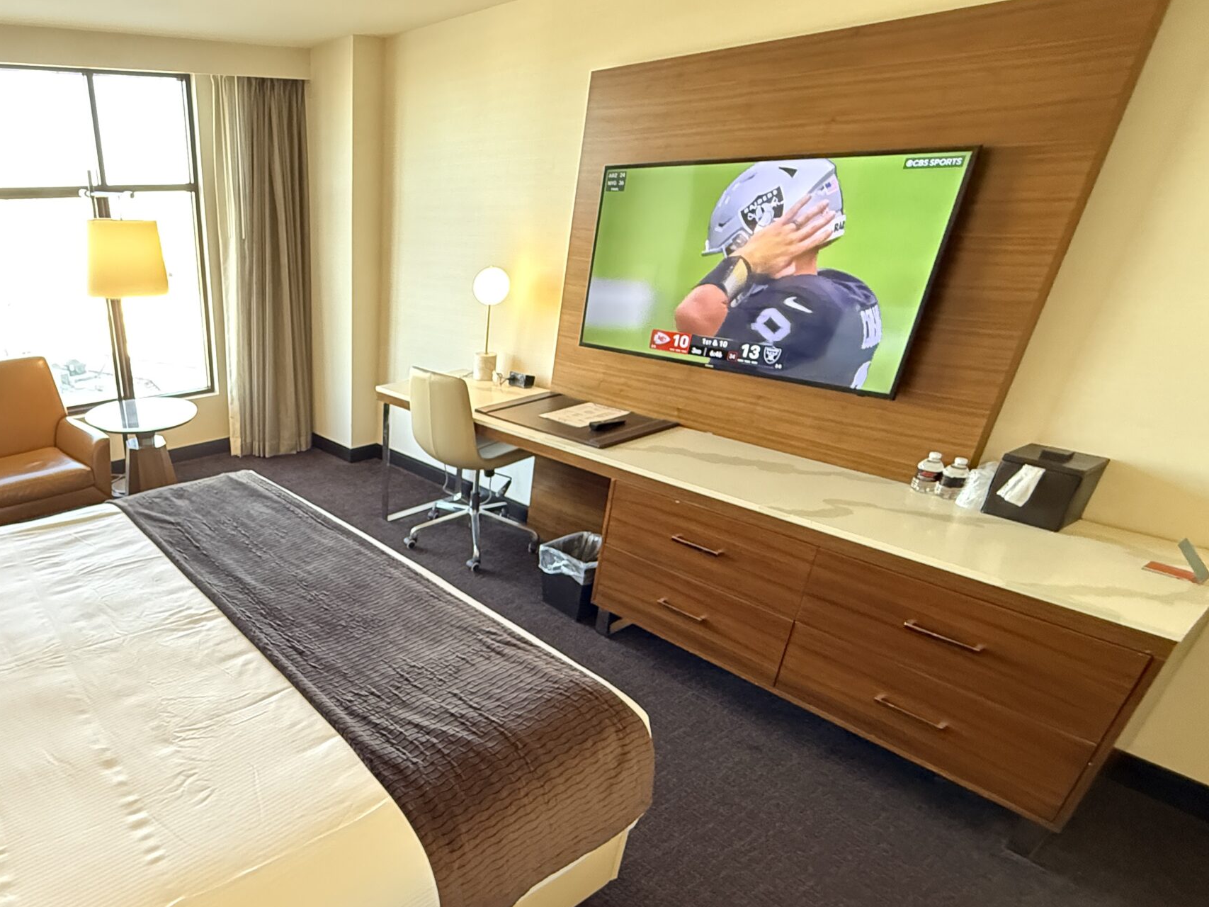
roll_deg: +0.9
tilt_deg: -26.1
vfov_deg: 62.7
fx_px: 733
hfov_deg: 73.8
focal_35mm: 21
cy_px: 560
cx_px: 314
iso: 1000
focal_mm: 2.22
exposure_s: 1/60
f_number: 2.2
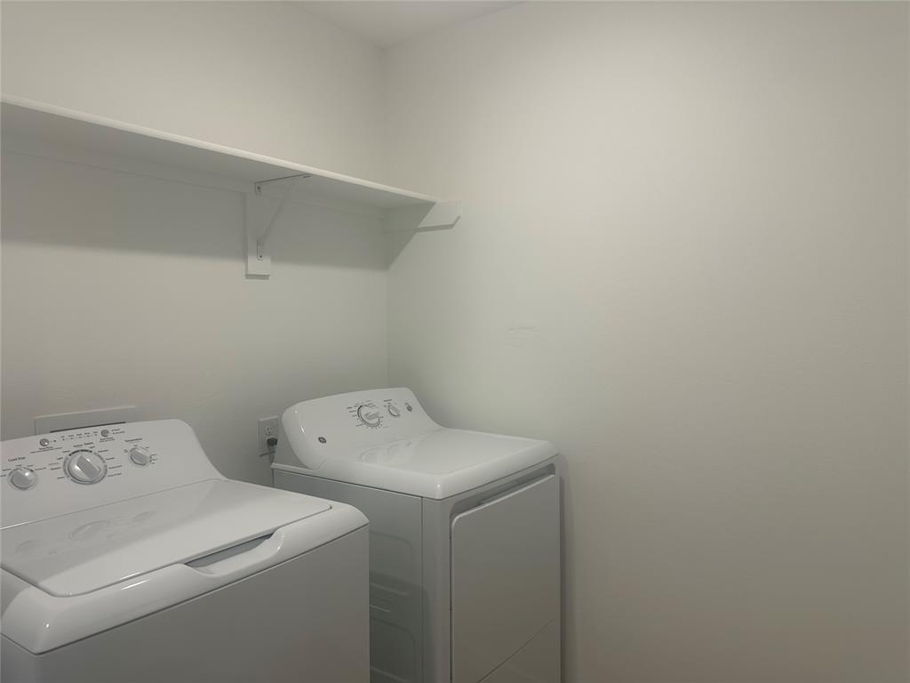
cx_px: 455
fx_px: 631
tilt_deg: -2.3
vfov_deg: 56.8
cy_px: 342
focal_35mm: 24
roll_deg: -0.1
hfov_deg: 71.6
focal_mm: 6.86
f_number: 1.78
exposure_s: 1/120
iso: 100
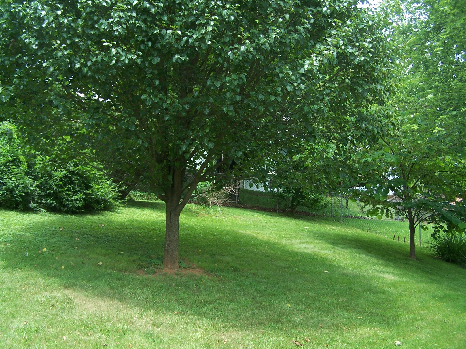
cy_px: 174
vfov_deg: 37.7
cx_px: 233
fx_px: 512
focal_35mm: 38
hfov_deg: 49.0
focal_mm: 6.3
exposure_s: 1/250
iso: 80
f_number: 2.8
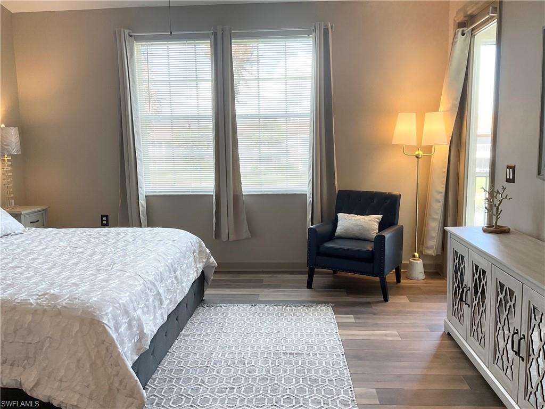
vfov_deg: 48.2
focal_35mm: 29
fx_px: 457
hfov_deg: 61.7
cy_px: 204
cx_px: 272
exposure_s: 1/120
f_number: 1.8
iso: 40
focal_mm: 3
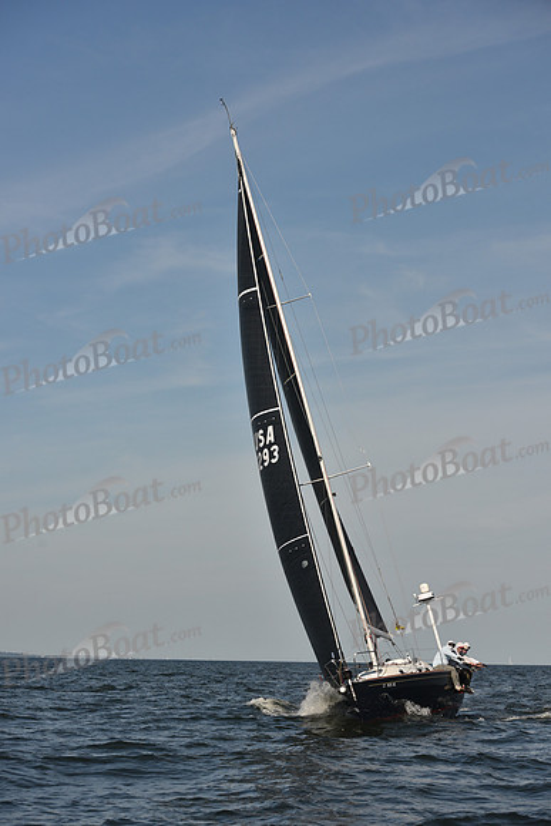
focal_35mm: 70
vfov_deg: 28.8
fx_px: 1606
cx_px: 276
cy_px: 413
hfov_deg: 19.5
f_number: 6.3
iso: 250
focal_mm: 70
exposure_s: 1/1000
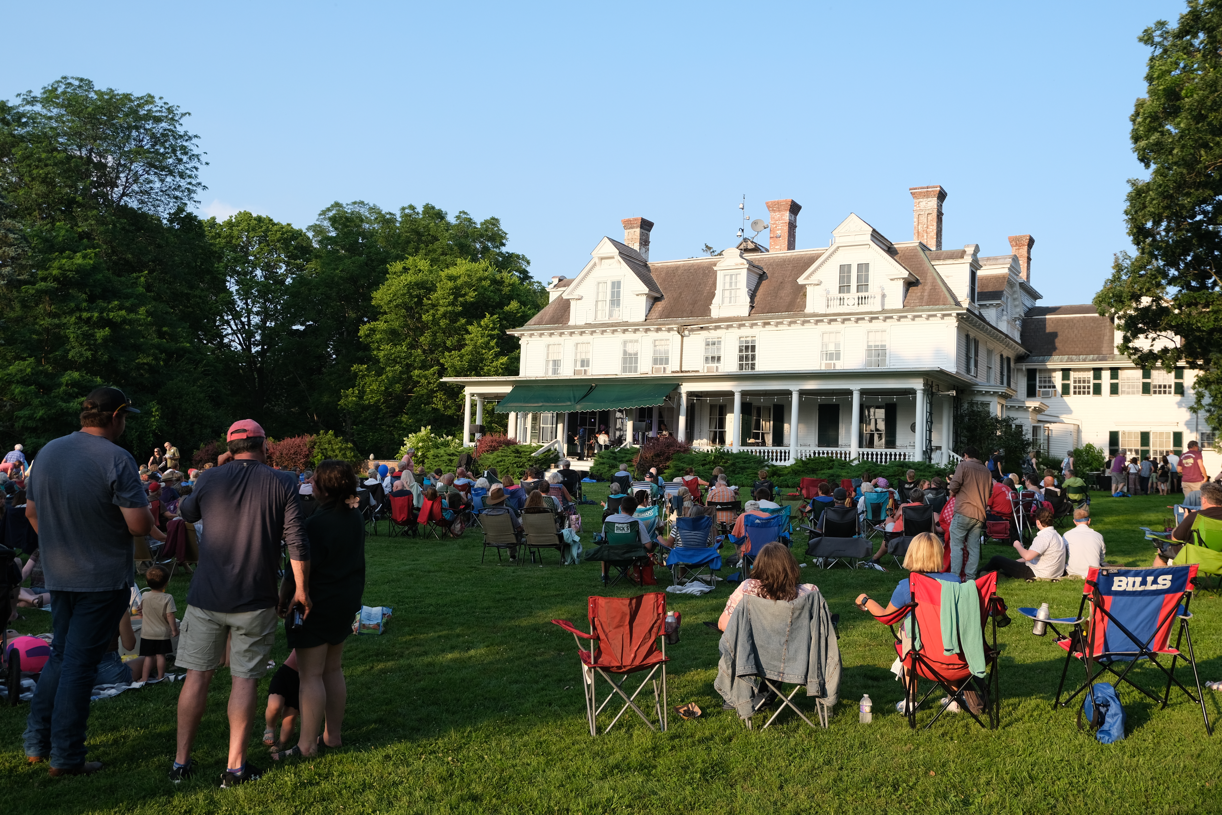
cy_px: 408
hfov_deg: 58.7
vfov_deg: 41.1
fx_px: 1086
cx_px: 611
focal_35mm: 32
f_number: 4.2
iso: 320
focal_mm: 21.5
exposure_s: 1/750
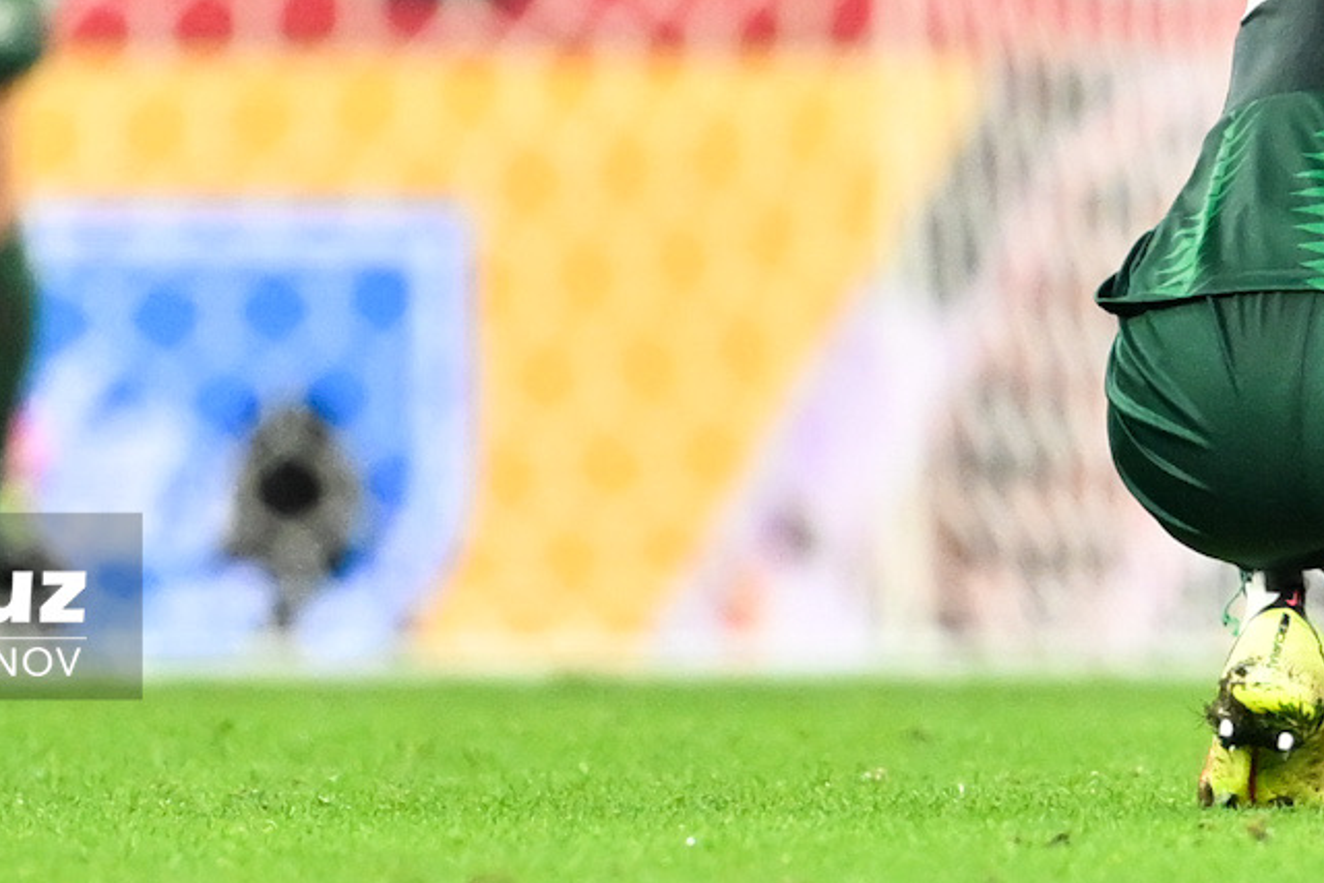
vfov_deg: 1.1
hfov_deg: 1.6
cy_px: -218
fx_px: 47083
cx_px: 1388
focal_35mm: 1280
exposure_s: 1/1000
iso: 1600
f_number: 2.8
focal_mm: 400
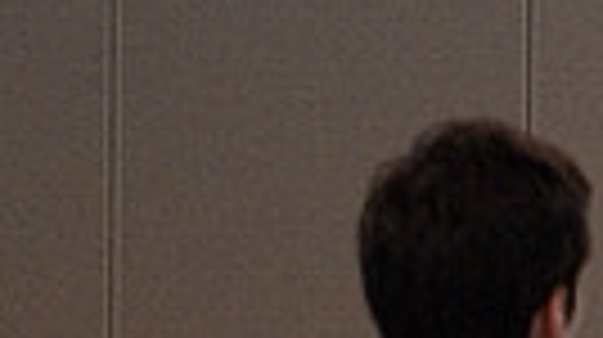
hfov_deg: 5.8
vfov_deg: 3.3
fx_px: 5861
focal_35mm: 367
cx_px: 1200
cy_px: 284
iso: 6400
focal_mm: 50
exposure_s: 1/500
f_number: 2.8
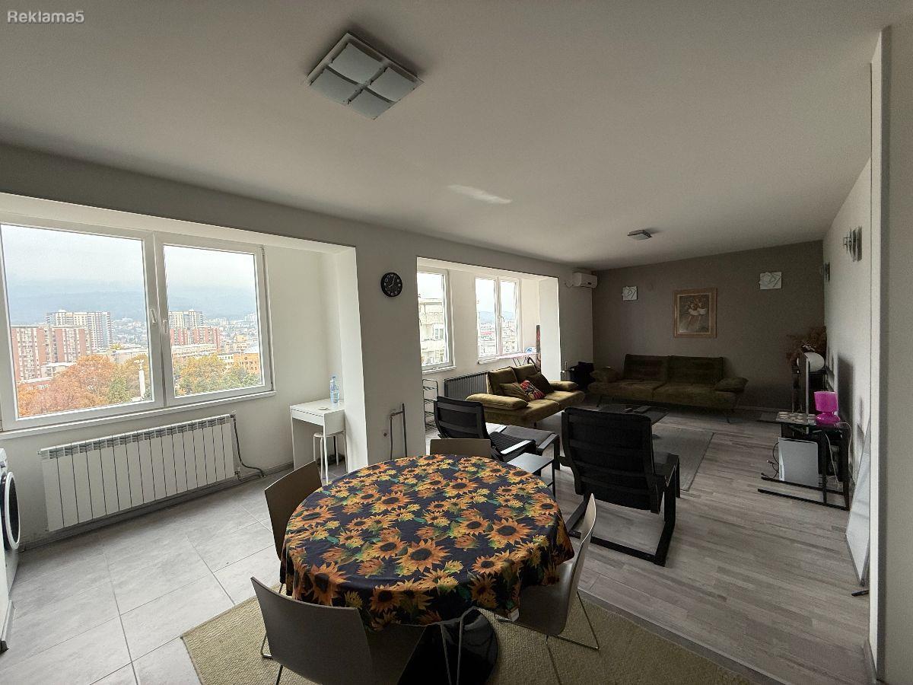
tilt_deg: -2.5
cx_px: 456
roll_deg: +2.1
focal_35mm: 14
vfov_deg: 85.7
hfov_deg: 102.1
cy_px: 342
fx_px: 369
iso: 125
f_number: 2.2
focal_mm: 2.22
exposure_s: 1/99
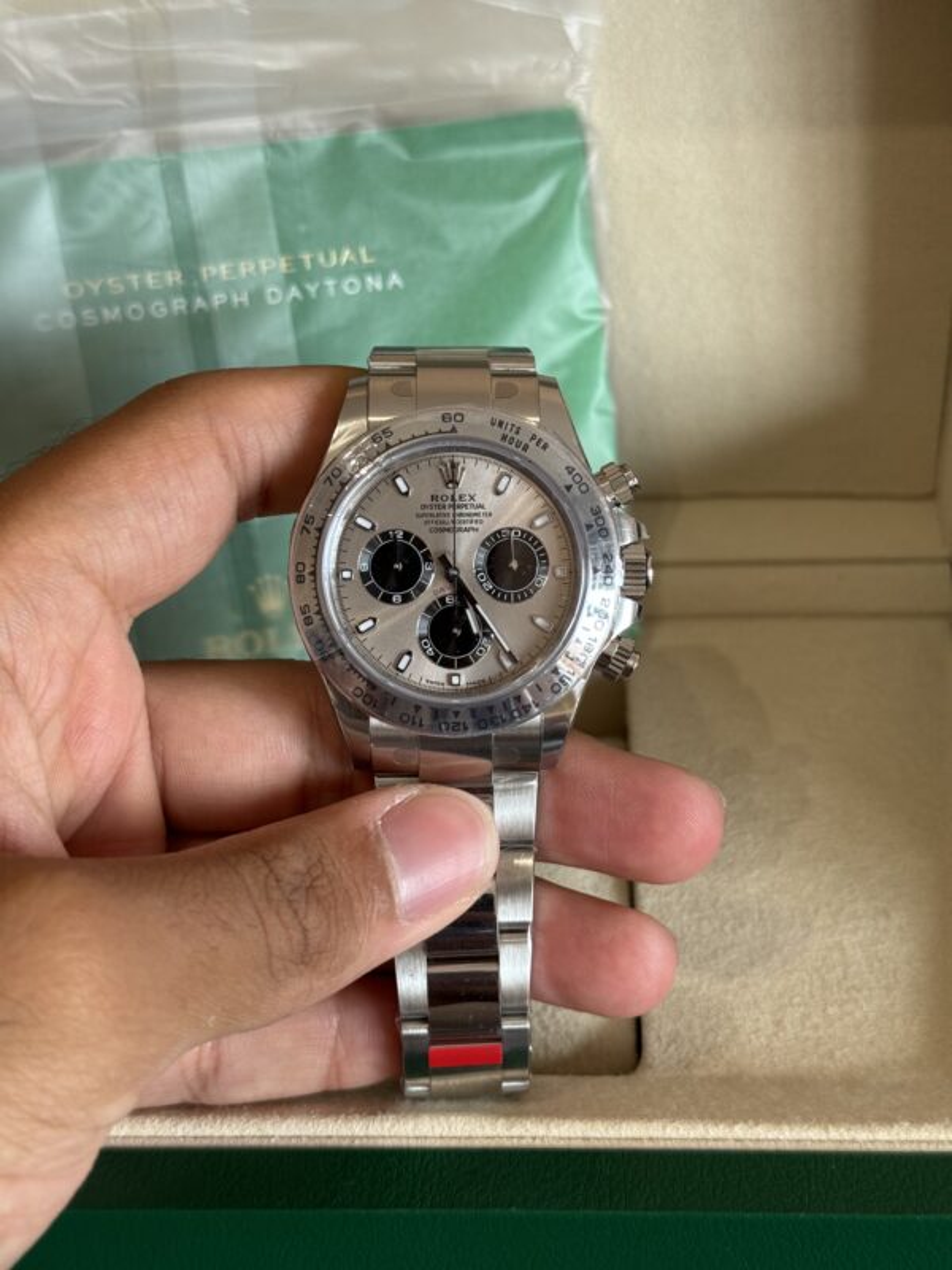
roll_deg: +1.8
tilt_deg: -34.4
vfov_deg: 39.7
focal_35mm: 48
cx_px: 476
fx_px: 1760
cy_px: 635
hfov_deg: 30.3
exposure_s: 1/79
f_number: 1.78
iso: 100
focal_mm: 6.76
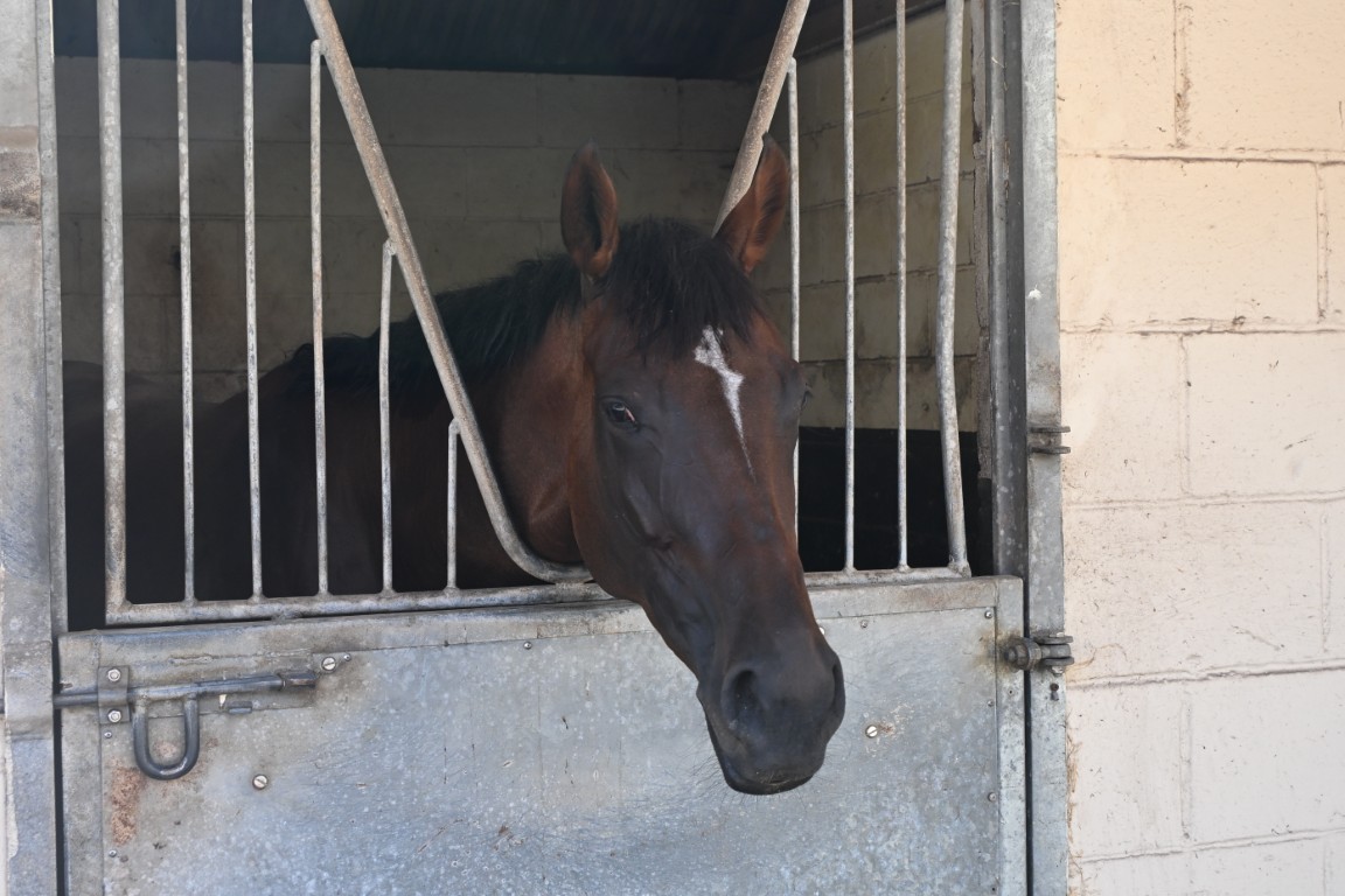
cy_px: 448
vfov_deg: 25.8
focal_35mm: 52
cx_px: 672
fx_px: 1961
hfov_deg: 37.9
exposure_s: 1/60
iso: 400
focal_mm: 35
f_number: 8
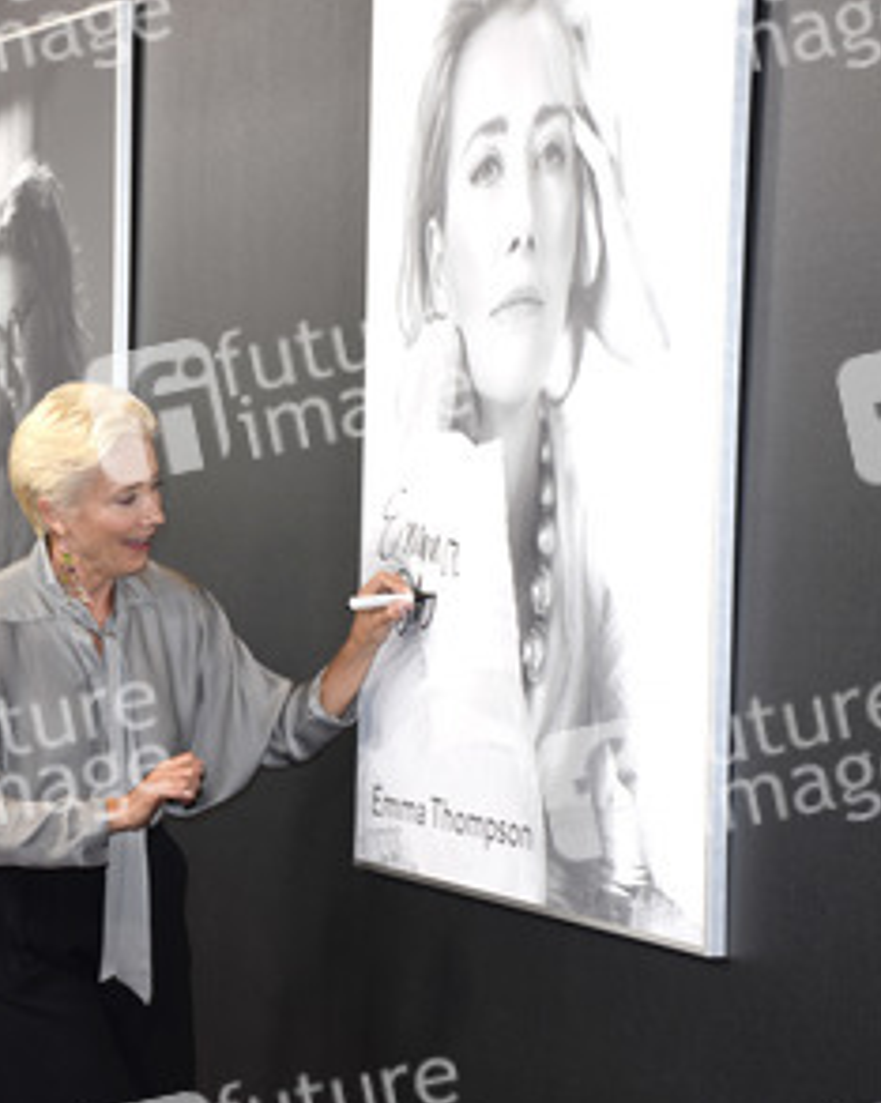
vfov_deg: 19.2
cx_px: 388
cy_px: 583
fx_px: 3263
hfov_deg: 15.4
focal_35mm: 100
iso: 400
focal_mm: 52
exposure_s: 1/60
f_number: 6.3
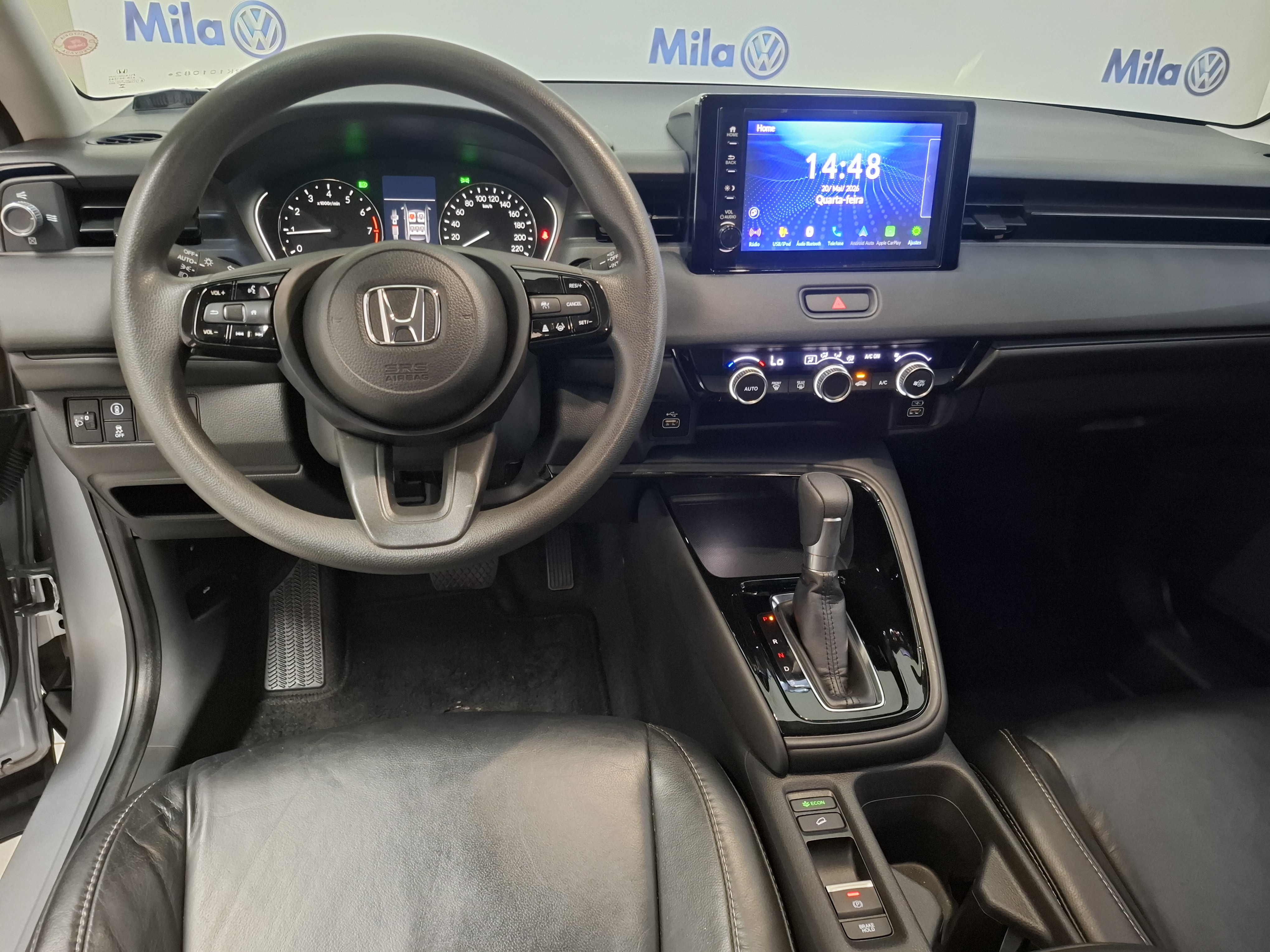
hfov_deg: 73.9
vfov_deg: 58.9
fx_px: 844
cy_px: 476
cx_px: 635
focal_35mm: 23
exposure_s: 1/20
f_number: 1.8
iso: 800
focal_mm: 5.54
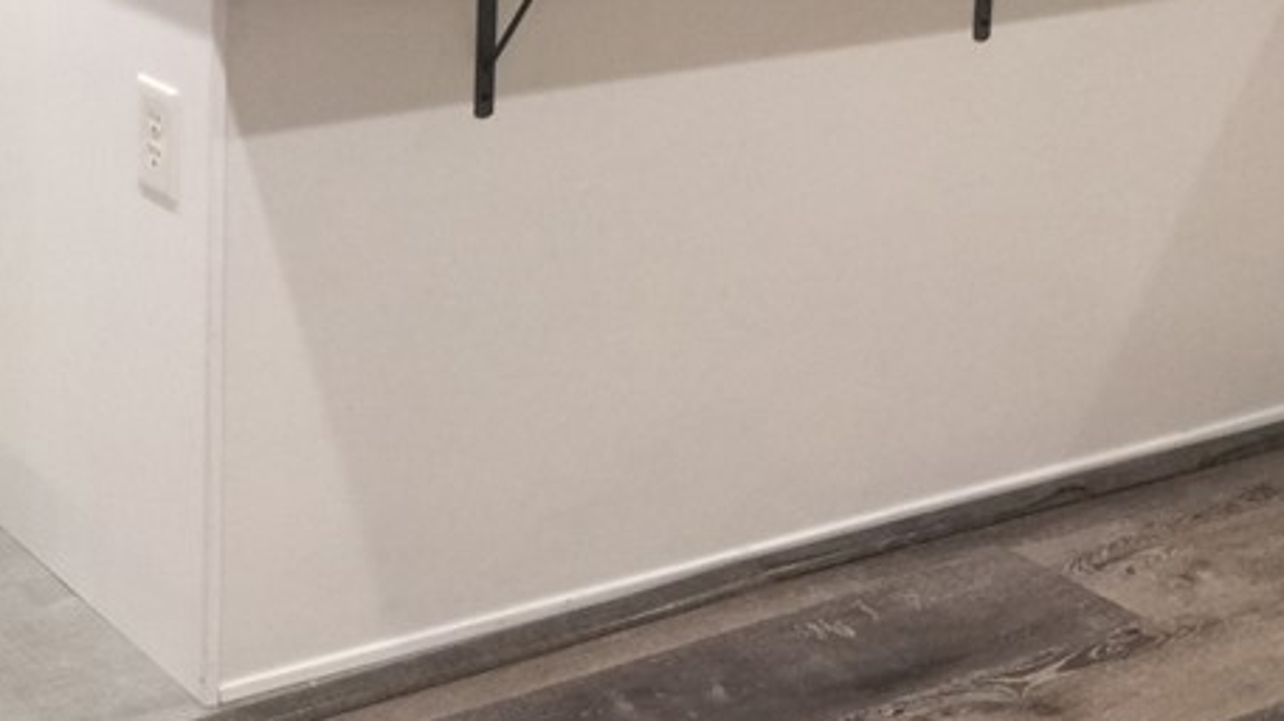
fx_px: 2416
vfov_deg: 15.9
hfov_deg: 27.5
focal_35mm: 71
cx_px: -87
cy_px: -282
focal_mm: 4.15
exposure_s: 1/15
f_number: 2.2
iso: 32
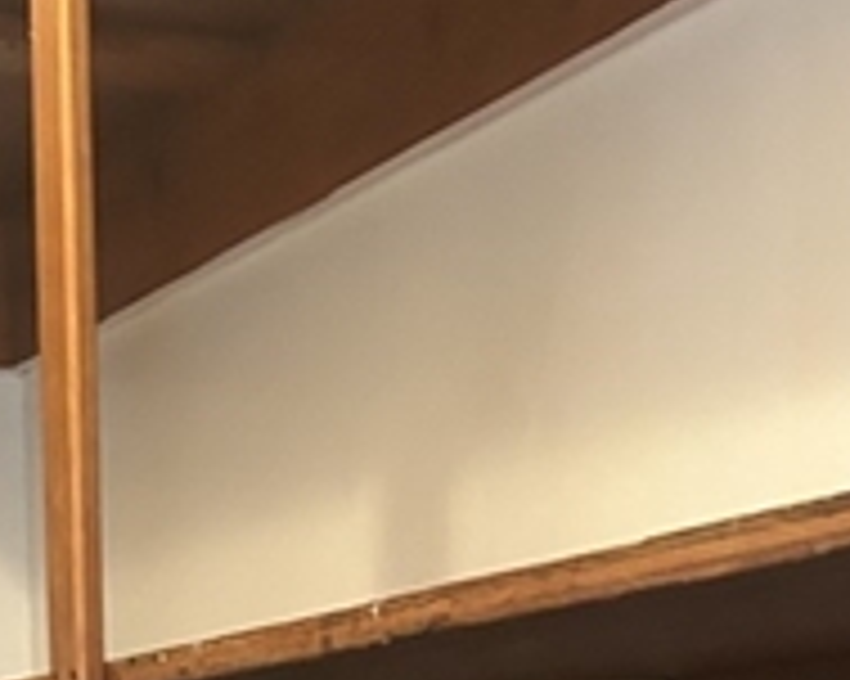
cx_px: 189
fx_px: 2590
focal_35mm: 103
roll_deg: +1.5
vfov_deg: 12.8
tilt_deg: -11.9
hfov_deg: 18.5
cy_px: 1428
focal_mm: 5.7
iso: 640
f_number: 1.5
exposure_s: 1/40
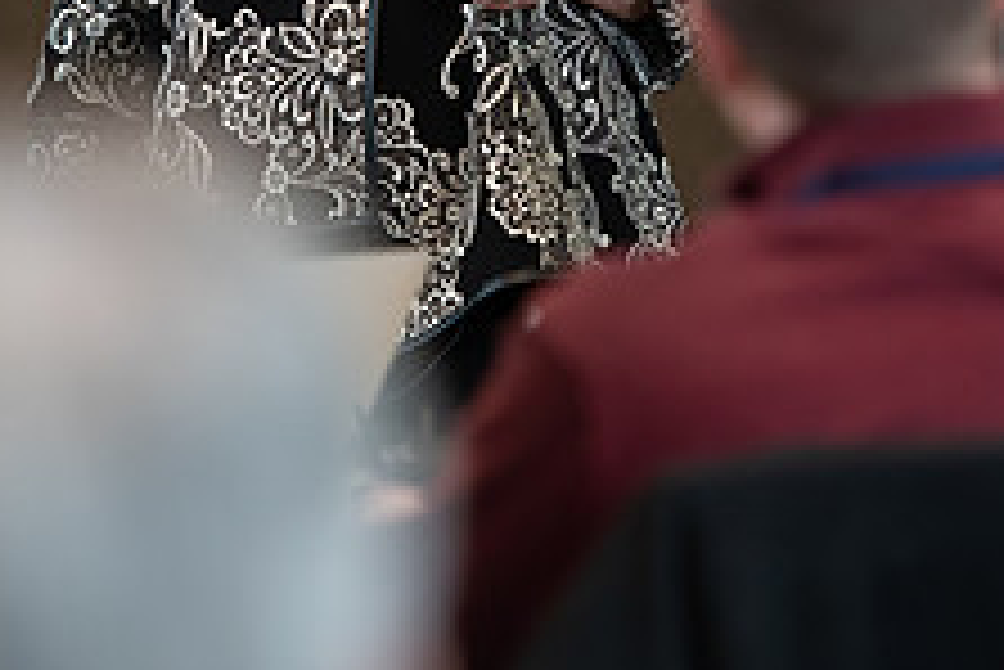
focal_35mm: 403
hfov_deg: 5.1
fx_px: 11246
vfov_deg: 3.4
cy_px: -56
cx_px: 432
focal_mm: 155
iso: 1000
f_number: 3.2
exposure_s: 1/160
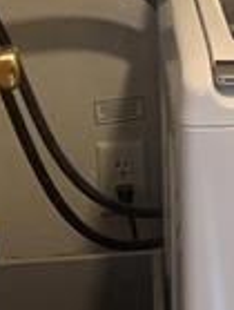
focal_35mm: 179
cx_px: 421
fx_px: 1606
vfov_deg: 10.9
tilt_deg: -13.1
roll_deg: +0.1
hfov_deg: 8.0
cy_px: 25
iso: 200
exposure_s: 1/60
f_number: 1.8
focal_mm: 4.25
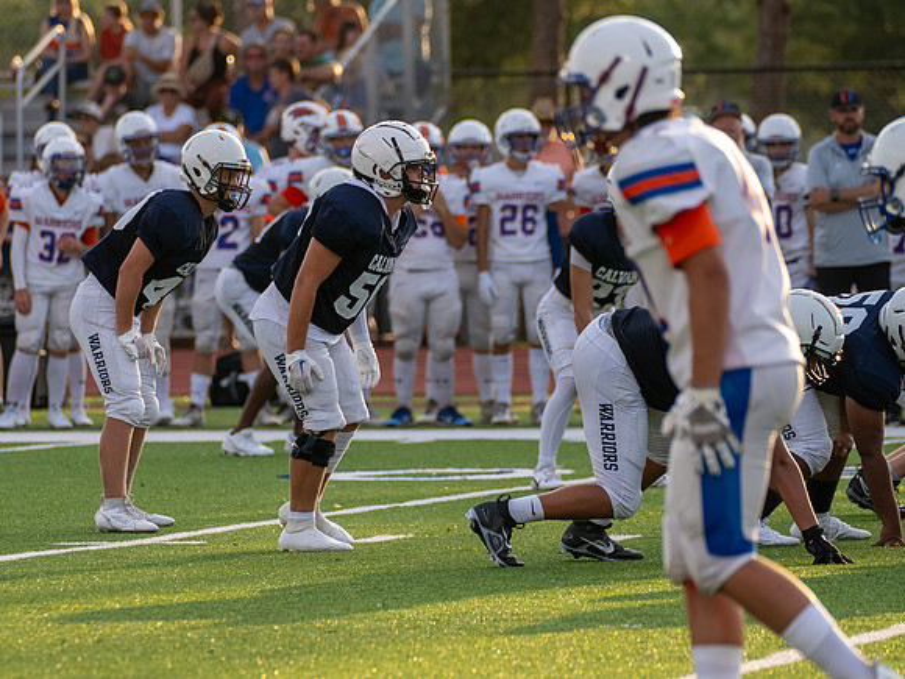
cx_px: 298
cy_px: 351
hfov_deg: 4.9
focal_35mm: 403
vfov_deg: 3.7
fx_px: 10525
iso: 500
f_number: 5.6
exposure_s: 1/1250
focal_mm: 312
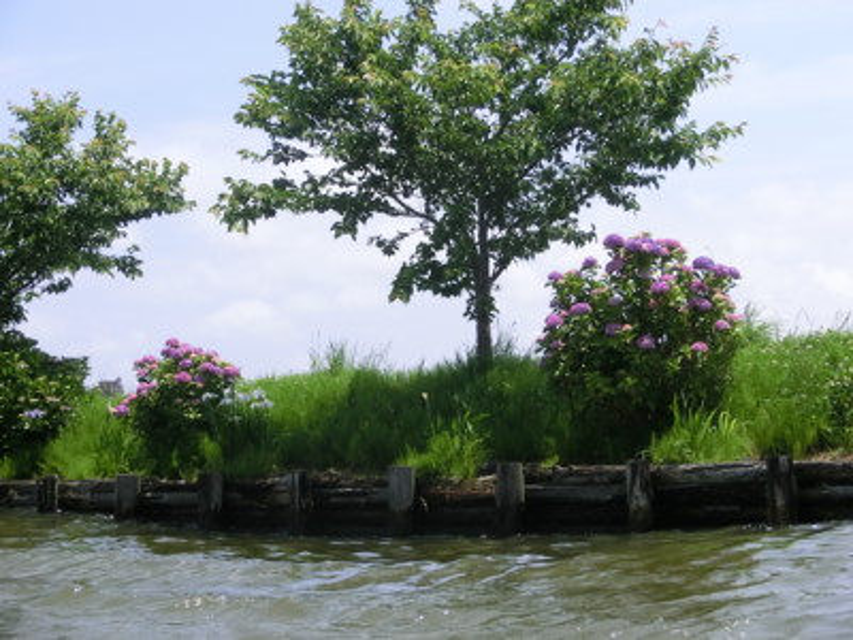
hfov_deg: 20.4
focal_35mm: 96
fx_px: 2366
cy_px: 320
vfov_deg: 15.4
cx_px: 426
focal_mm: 17.06
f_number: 5.3
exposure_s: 1/500
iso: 80
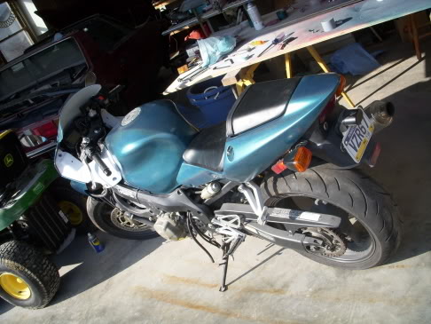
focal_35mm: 38
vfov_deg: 37.8
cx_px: 216
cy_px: 162
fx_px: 473
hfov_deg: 49.0
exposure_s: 1/400
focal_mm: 6.3
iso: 100
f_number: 3.3
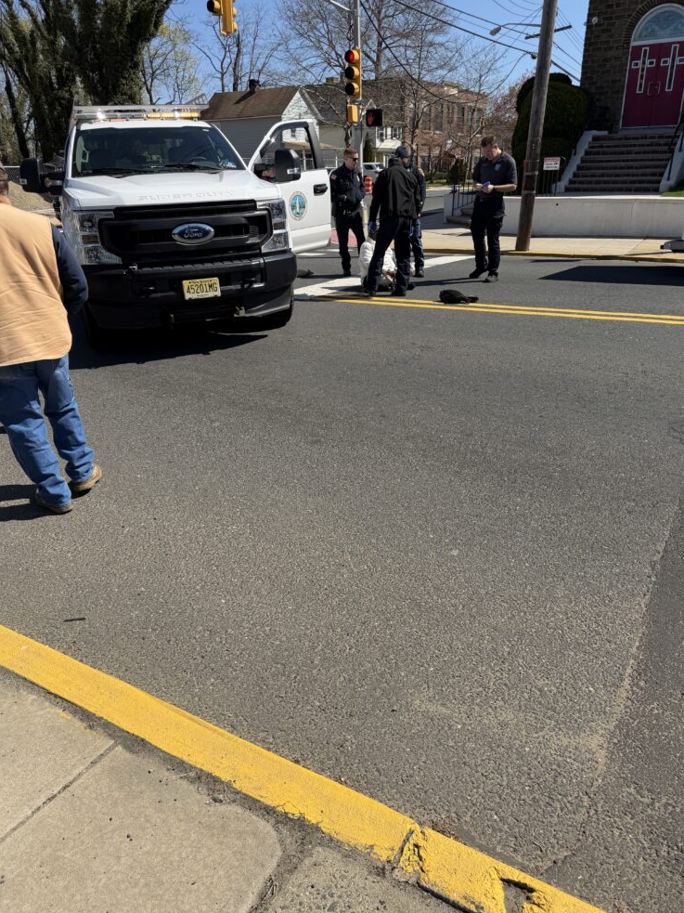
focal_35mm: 25
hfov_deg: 54.9
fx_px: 659
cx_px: 353
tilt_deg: -28.5
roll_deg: -0.7
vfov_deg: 69.4
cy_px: 471
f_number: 1.78
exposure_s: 1/5319
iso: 80
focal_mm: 6.76
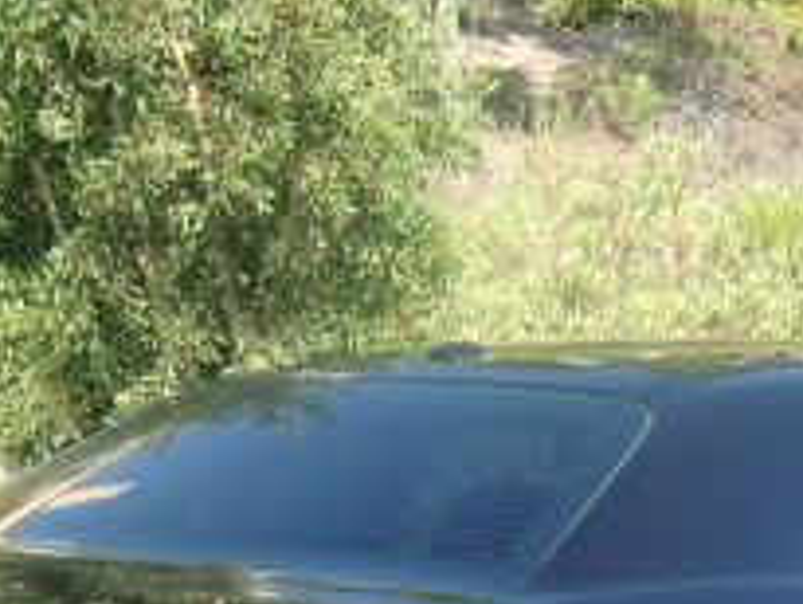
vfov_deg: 13.2
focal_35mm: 106
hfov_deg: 18.5
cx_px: 556
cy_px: 906
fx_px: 2460
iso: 64
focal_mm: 6.1
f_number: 3.6
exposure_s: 1/250
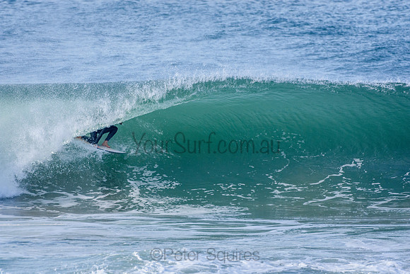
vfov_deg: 1.8
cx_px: 205
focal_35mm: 750
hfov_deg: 2.7
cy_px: 137
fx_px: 8543
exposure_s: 1/2000
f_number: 5.6
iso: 560
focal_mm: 500
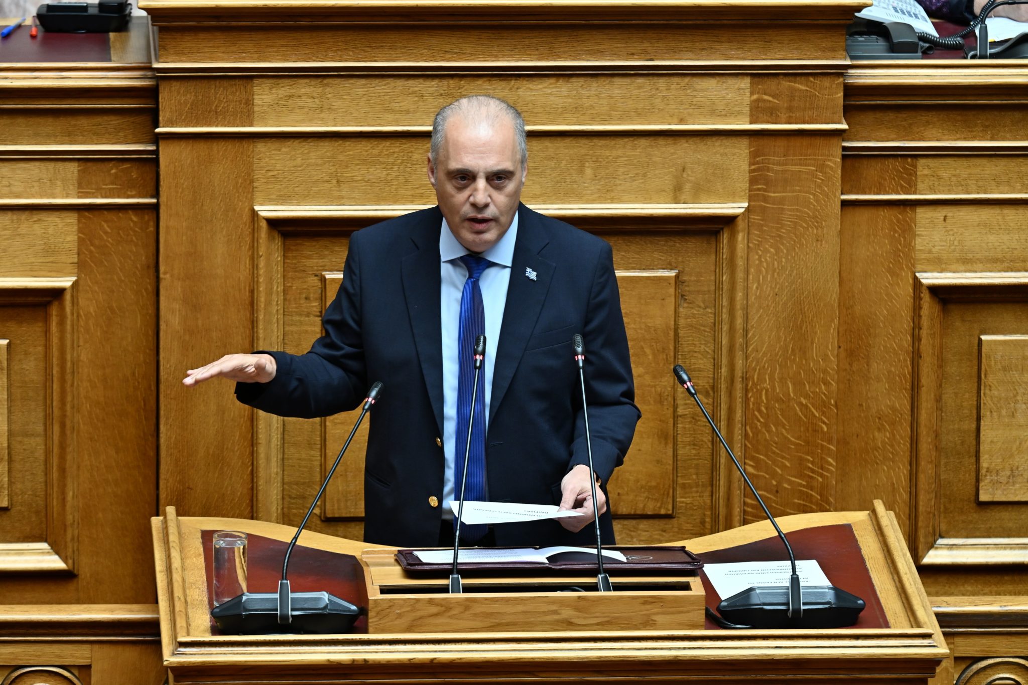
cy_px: 342
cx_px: 514
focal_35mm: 300
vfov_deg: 4.6
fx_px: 8565
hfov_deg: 6.9
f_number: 6
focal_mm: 300
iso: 1600
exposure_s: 1/250
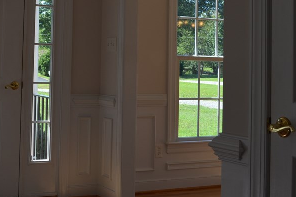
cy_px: 43
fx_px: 542
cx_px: 68
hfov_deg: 29.9
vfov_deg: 20.4
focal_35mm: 66
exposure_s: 1/200
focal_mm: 24
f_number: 7.1
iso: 200
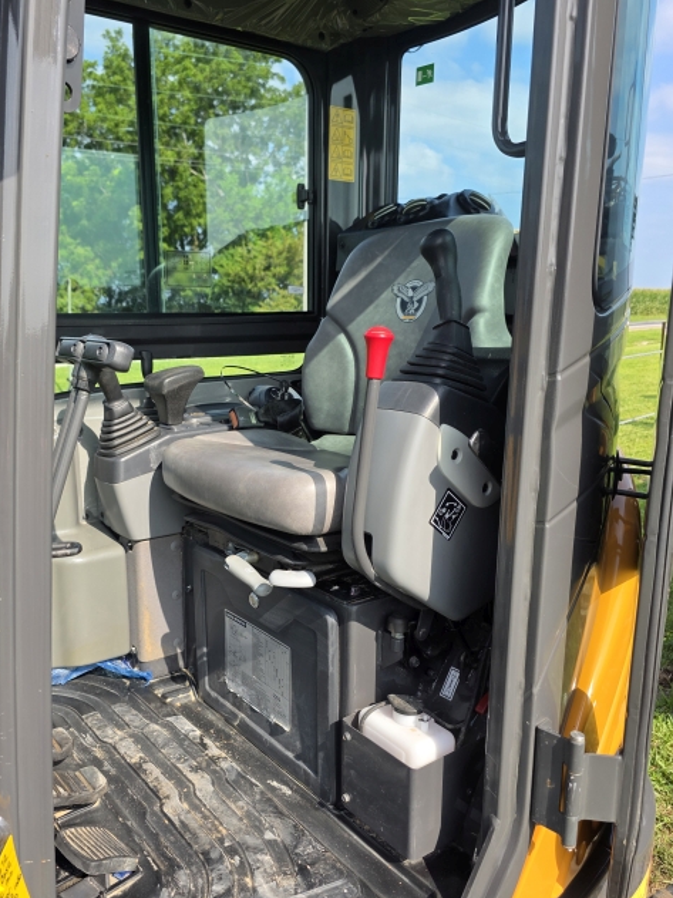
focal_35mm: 28
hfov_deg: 49.4
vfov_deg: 63.4
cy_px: 484
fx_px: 726
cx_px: 266
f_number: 1.7
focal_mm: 6.3
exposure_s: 1/2715
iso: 80
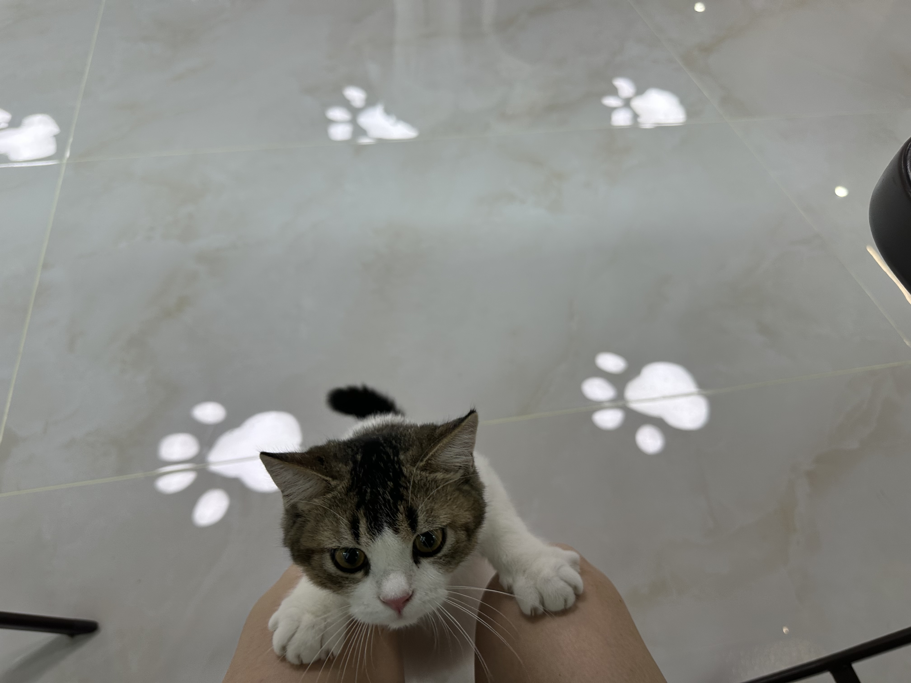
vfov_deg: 56.8
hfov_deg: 71.6
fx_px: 632
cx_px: 456
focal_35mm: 24
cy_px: 342
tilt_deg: -50.3
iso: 125
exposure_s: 1/121
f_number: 1.78
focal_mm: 6.86
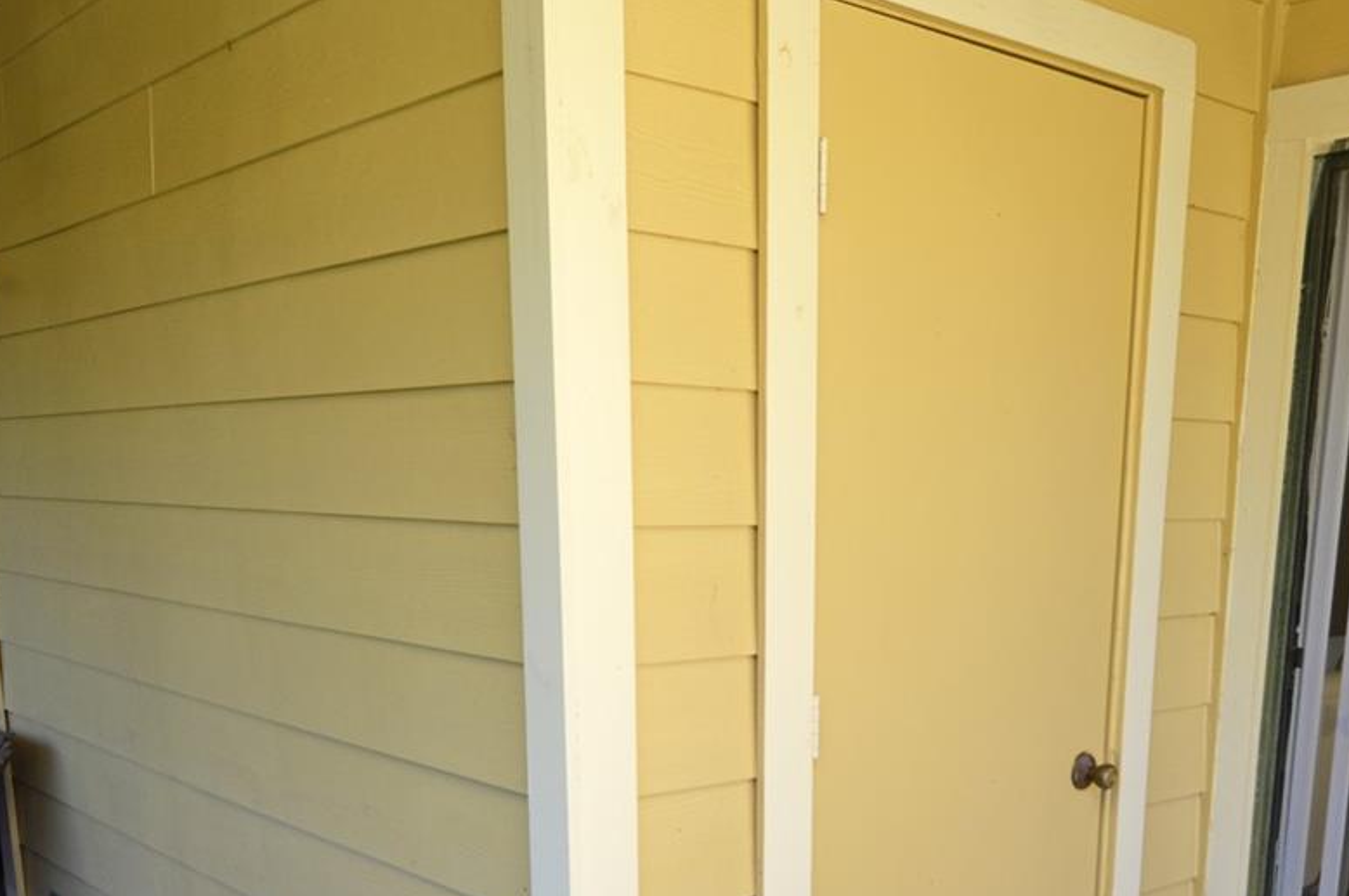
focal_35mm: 37
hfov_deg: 51.8
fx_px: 1385
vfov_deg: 33.3
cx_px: 765
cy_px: 864
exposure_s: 1/125
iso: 125
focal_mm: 12
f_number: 5.6
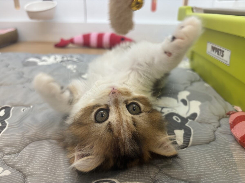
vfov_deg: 53.1
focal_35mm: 26
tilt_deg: -23.6
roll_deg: -1.8
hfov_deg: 67.3
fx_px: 184
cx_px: 122
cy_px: 92
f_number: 1.6
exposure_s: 1/100
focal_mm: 5.96
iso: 80
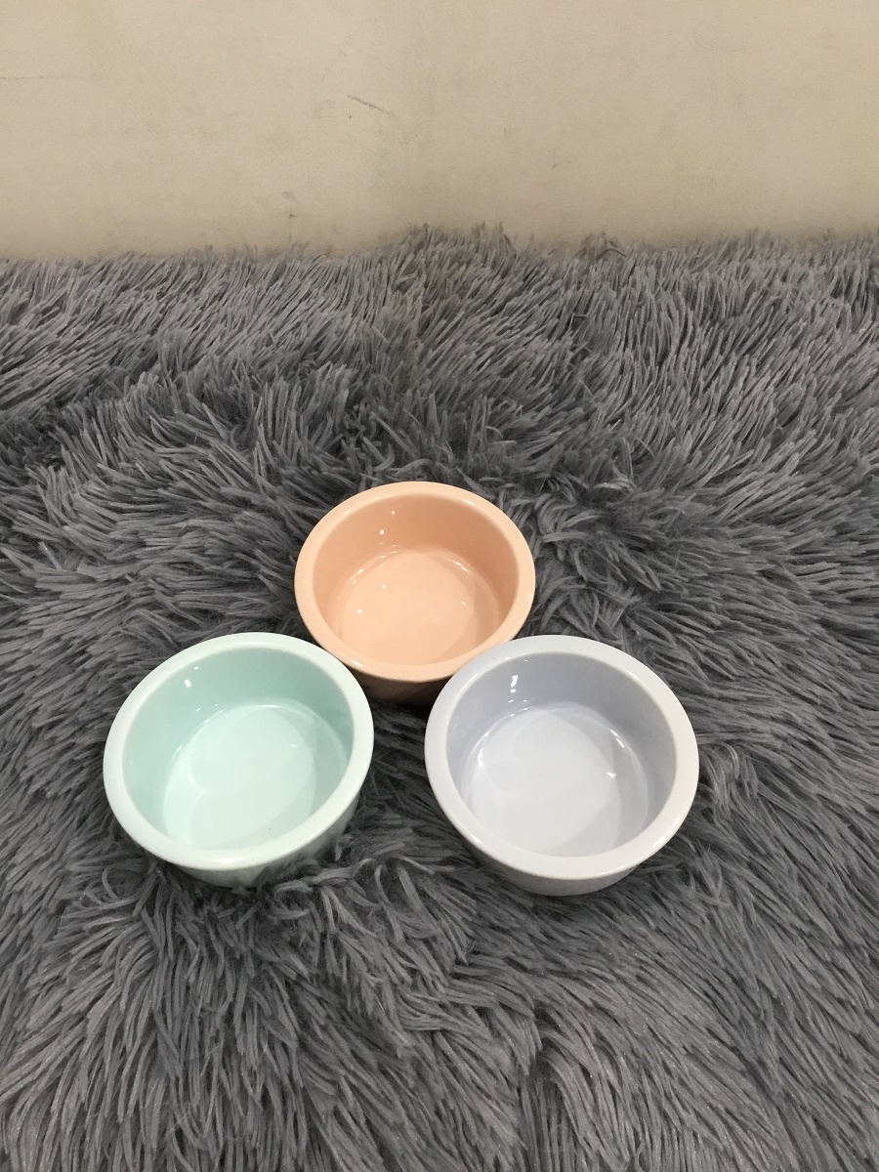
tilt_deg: -54.8
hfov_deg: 45.4
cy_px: 586
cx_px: 440
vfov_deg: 58.4
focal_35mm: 31
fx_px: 1050
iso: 100
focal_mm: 3.3
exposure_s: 1/33
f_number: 2.4
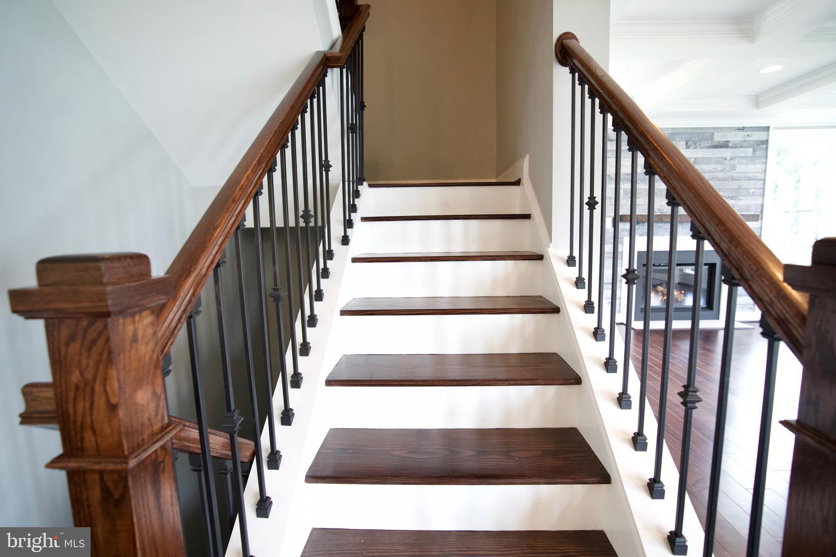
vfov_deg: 73.7
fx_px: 371
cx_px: 418
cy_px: 278
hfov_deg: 96.7
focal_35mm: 16
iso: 6400
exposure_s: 1/320
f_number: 3.2
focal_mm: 16
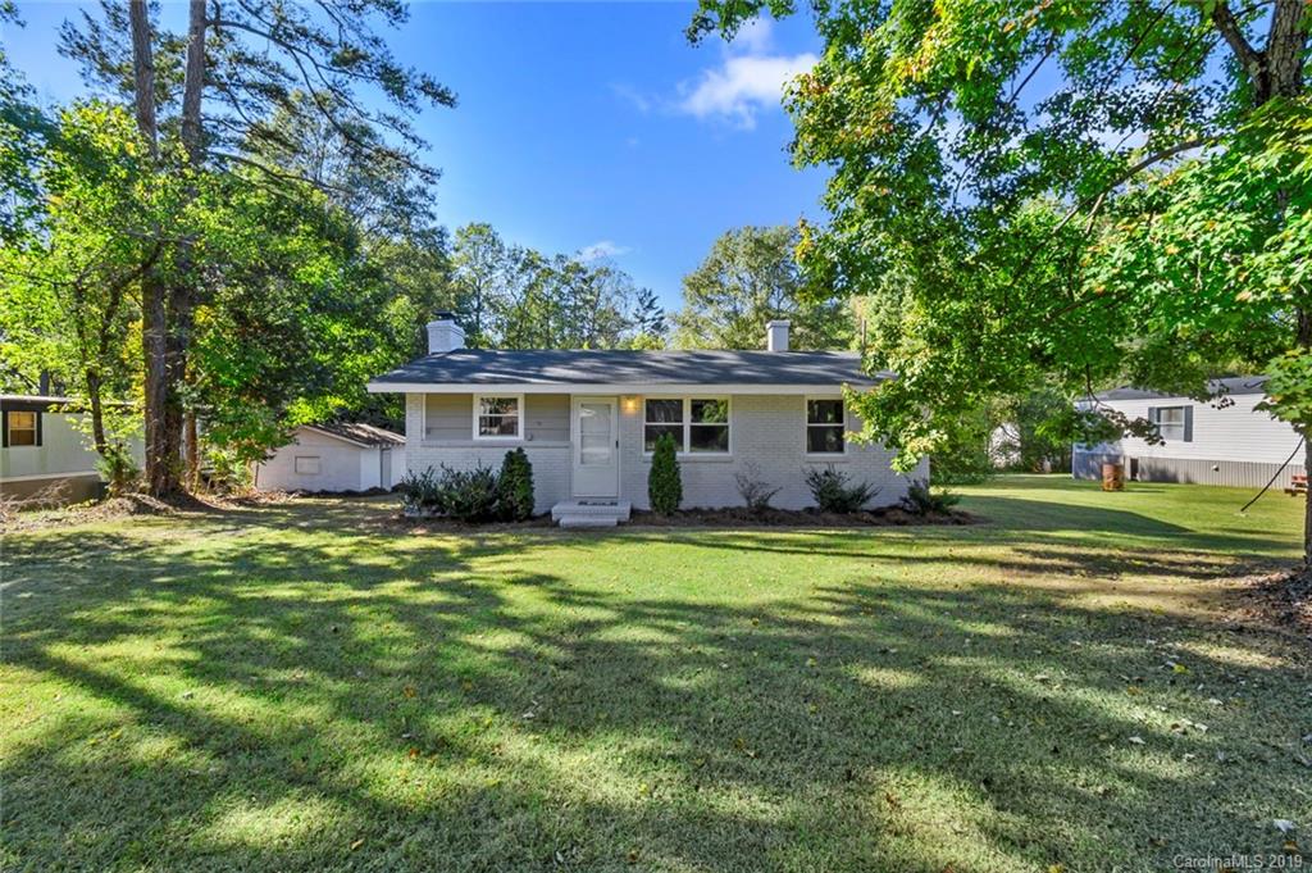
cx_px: 656
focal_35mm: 15
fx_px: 546
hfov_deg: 100.4
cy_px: 436
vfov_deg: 77.2
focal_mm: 10
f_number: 13
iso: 200
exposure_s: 1/60
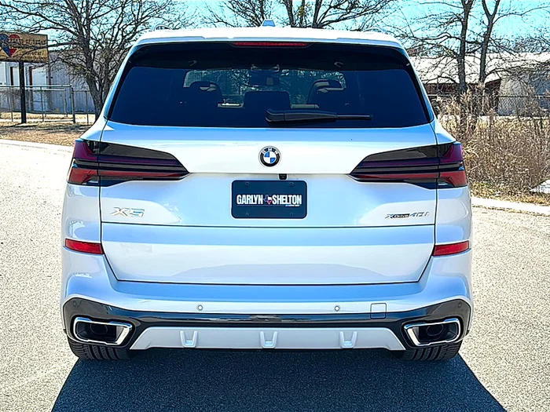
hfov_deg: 50.1
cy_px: 206
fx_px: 588
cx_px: 275
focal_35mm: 37
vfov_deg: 38.7
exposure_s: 1/3623
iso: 80
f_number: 1.78
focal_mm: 6.86
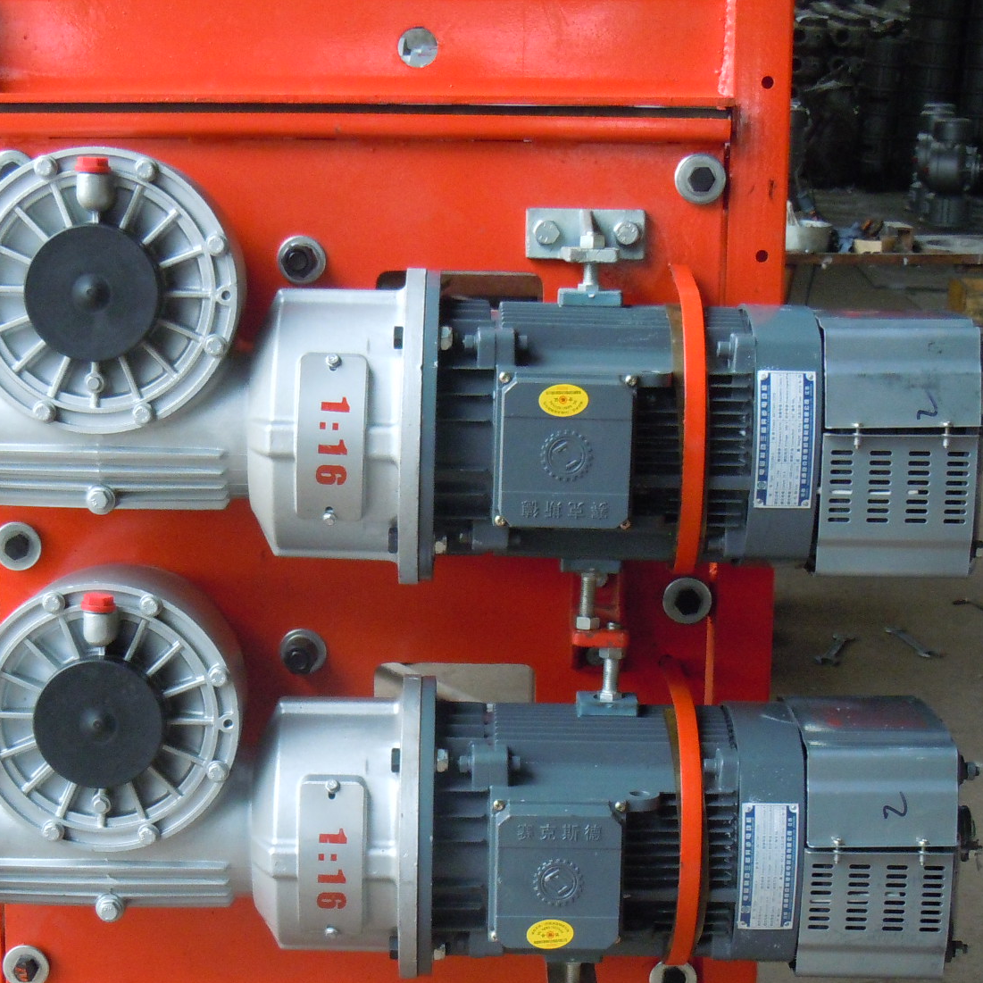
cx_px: 366
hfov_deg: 23.3
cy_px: 635
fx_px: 2377
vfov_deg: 23.3
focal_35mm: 74
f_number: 3.8
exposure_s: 1/40
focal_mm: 8.1
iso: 400
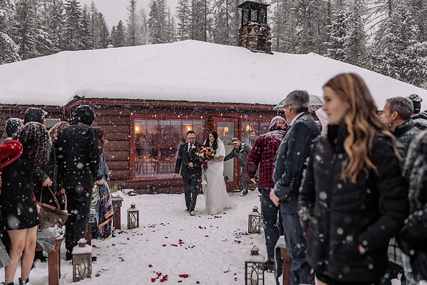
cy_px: 142
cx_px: 214
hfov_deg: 53.6
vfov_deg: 37.3
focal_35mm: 36
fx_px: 423
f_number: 2
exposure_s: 1/250
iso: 200
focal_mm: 35
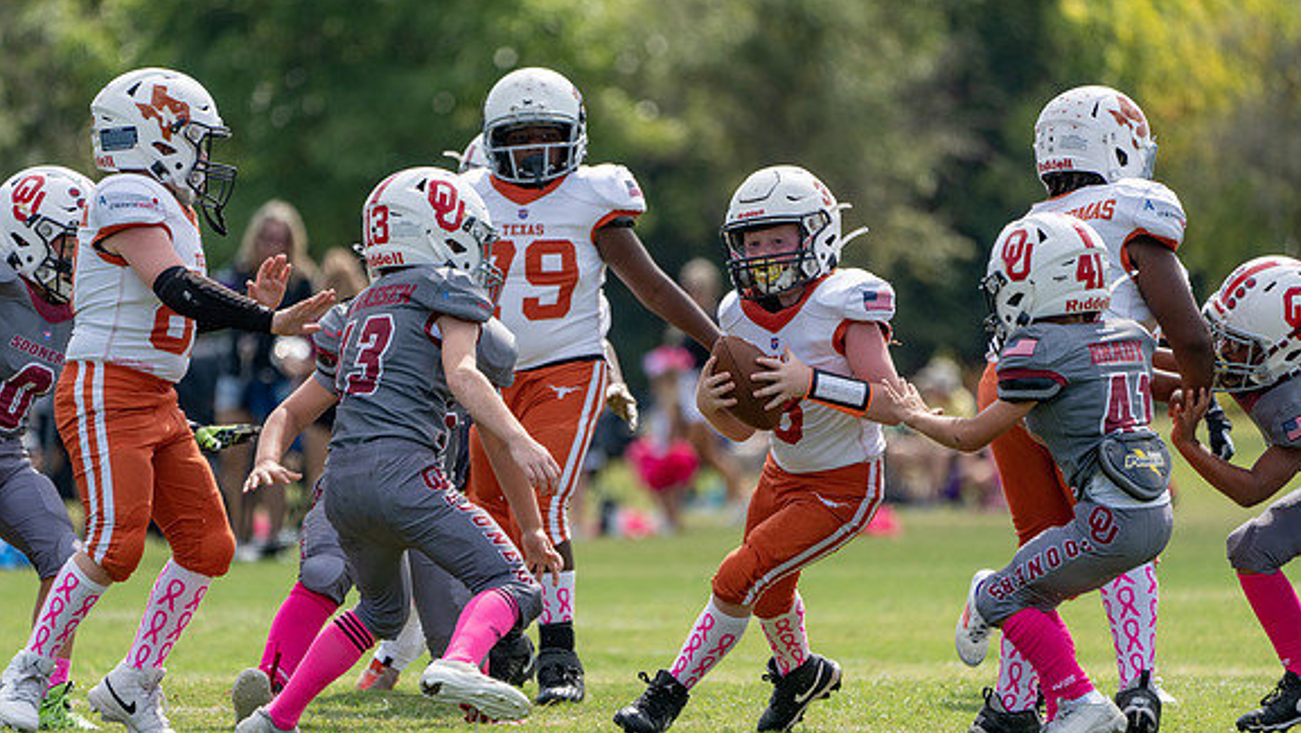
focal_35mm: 463
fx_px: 15977
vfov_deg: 2.6
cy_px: 402
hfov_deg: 4.7
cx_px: 600
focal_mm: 400
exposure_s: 1/1600
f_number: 5.6
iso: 500
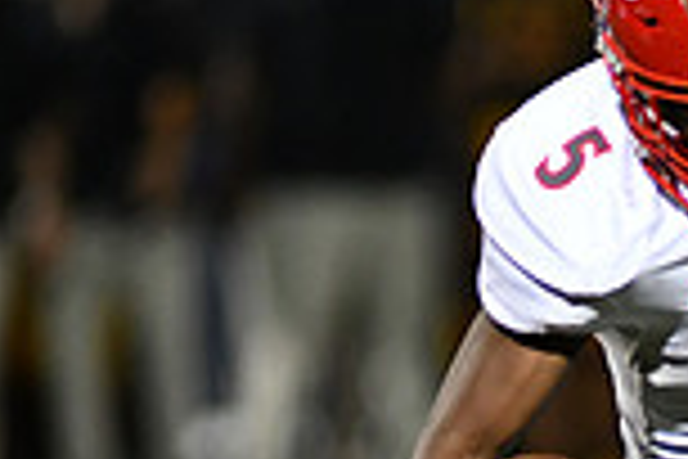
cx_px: 719
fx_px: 21709
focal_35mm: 1136
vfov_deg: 1.2
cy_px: 502
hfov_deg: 1.8
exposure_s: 1/1000
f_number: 2.8
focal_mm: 300
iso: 3200
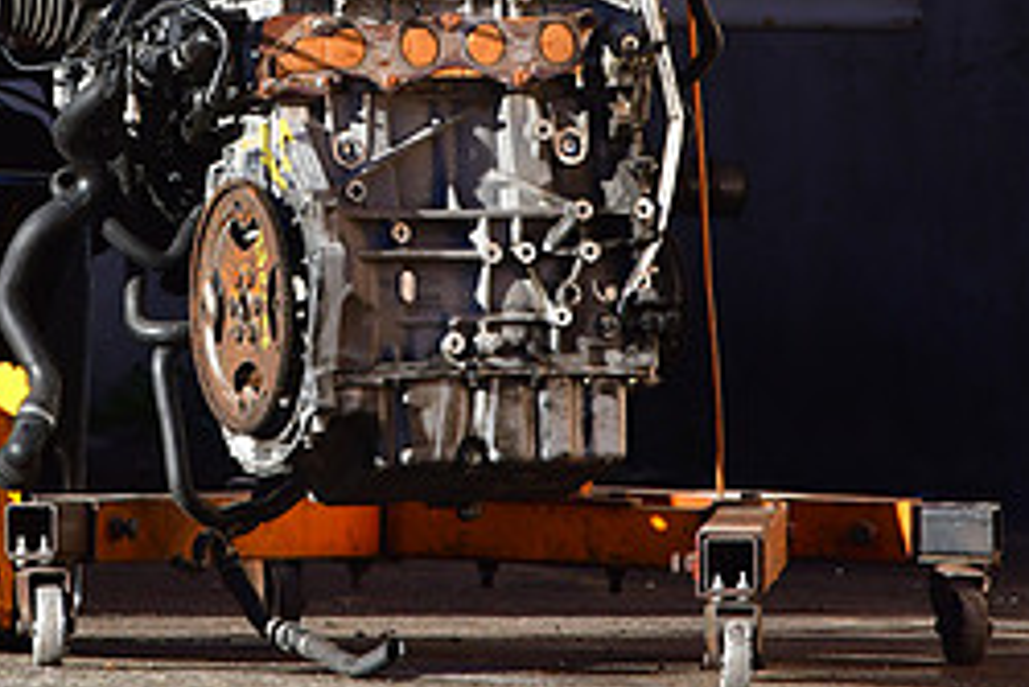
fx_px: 29886
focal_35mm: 1045
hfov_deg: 2.0
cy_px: -35
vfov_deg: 1.3
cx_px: 239
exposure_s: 1/500
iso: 720
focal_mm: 300
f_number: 11
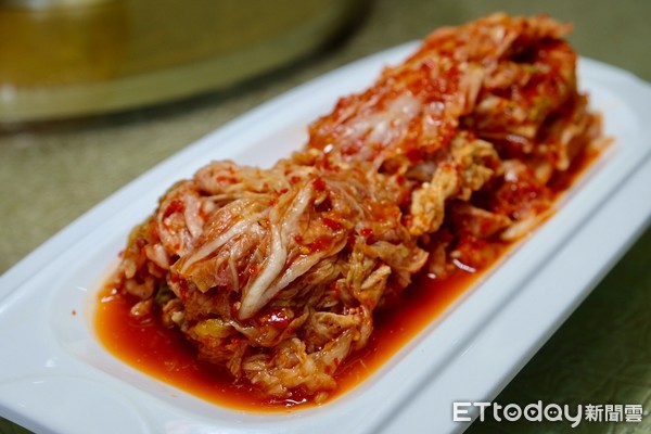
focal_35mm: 61
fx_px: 1103
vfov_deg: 22.3
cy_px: 217
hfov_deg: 32.9
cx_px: 326
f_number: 5
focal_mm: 40.7
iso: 400
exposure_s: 1/150
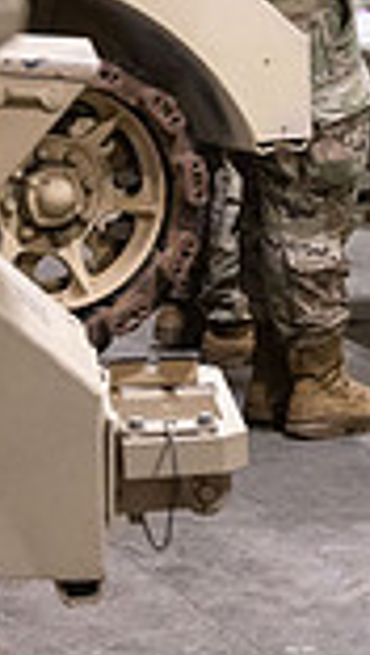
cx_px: 702
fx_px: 3603
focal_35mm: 207
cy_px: -103
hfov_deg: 5.8
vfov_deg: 10.3
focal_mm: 53
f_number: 4
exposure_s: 1/250
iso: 2500
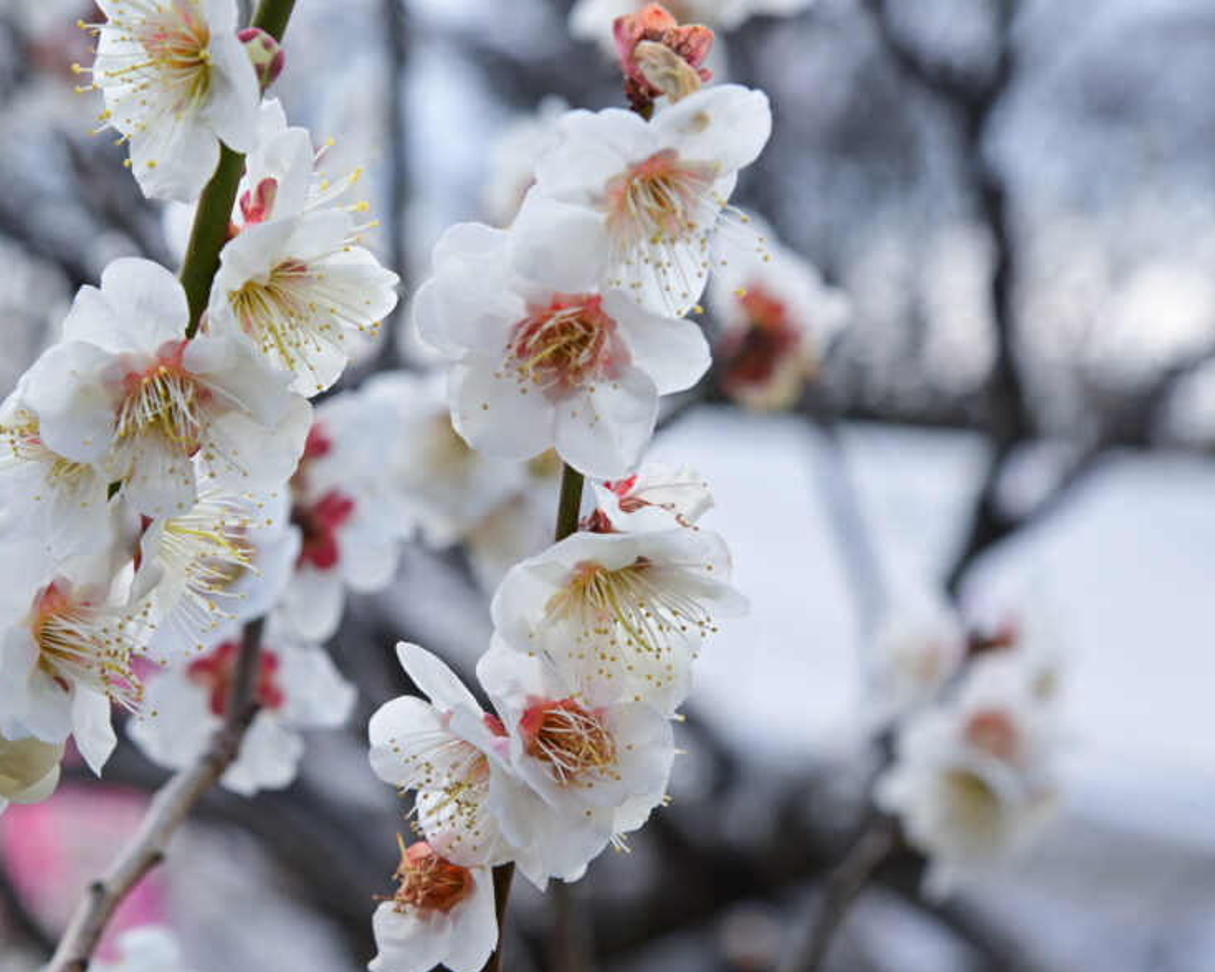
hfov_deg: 17.3
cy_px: 457
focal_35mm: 111
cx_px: 516
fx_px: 3991
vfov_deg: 13.9
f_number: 9
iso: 140
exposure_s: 1/100
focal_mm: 85
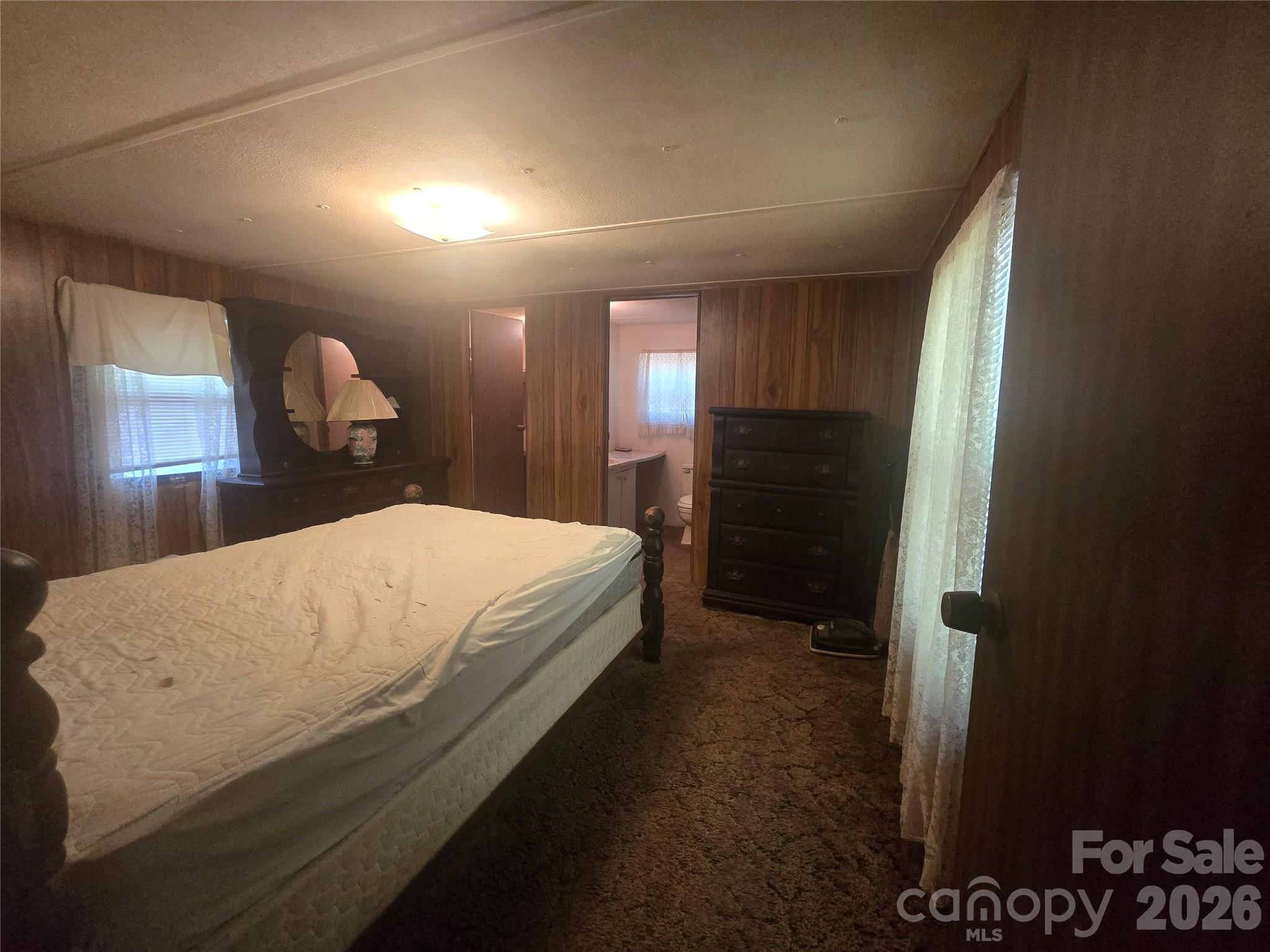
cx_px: 635
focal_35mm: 13
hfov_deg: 106.2
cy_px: 476
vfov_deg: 89.9
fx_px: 477
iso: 800
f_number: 2.2
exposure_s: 1/60
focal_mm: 2.2
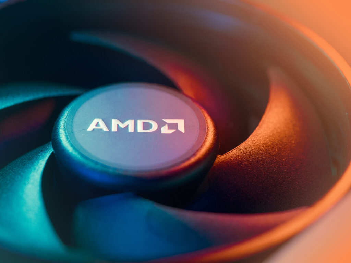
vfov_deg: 16.4
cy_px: 132
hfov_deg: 21.8
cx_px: 176
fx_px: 913
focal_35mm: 90
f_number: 2.8
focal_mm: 45
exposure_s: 1/160
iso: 400
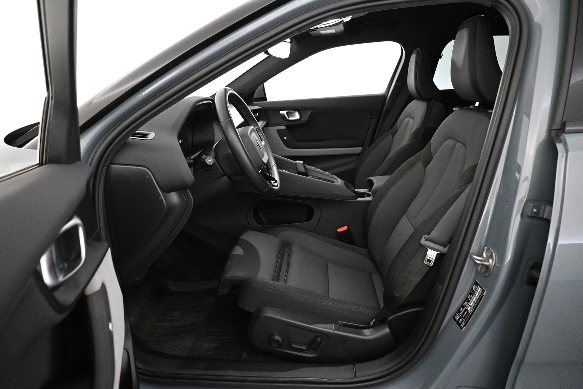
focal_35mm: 24
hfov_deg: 73.7
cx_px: 292
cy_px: 194
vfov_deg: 53.1
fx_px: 389
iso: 4000
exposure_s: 1/60
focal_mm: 16
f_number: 3.5
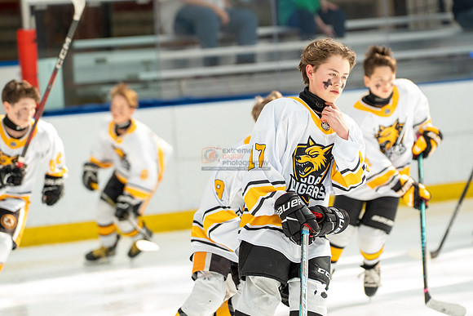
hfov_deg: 9.1
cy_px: 158
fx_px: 2957
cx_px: 236
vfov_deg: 6.1
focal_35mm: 225
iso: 1000
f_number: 3.2
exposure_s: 1/800
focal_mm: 150
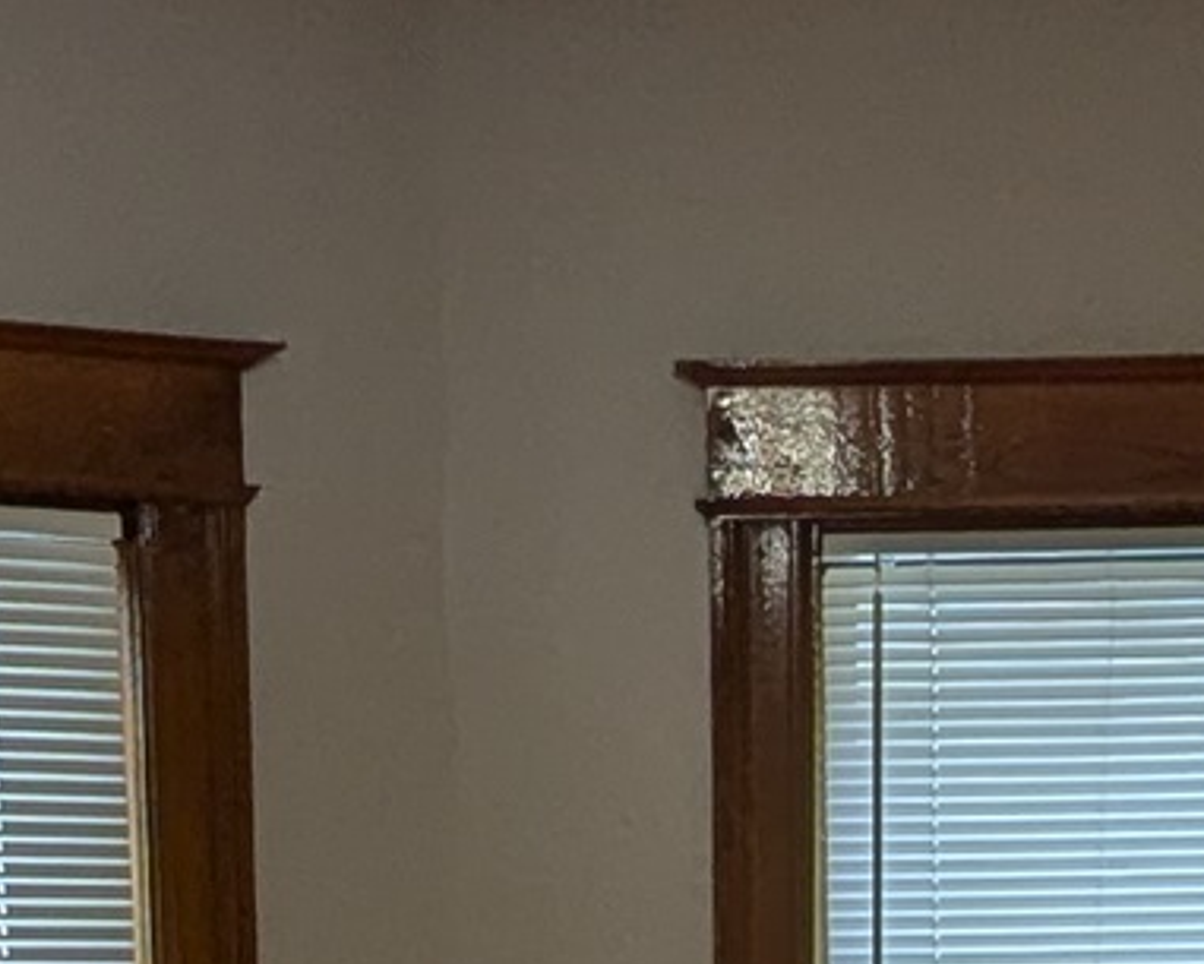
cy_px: 1919
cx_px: 796
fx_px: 3743
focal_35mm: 105
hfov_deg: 18.2
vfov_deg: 12.8
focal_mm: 2.35
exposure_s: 1/120
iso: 79
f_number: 2.2
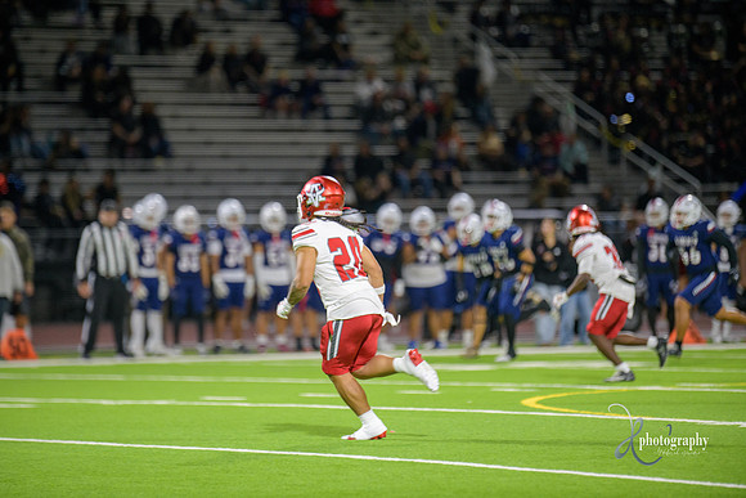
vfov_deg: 5.5
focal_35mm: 250
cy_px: 249
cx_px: 373
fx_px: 5182
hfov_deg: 8.2
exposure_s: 1/250
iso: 1250
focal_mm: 250
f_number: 2.8
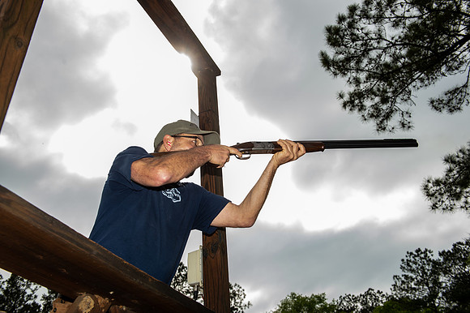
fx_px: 444
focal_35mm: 34
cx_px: 235
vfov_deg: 38.8
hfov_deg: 55.8
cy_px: 156
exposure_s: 1/250
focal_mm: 34
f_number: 7.1
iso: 125
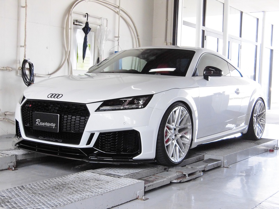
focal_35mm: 59
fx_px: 475
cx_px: 140
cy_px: 104
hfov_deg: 32.7
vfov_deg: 24.8
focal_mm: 10.54
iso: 200
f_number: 4.2
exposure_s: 1/60
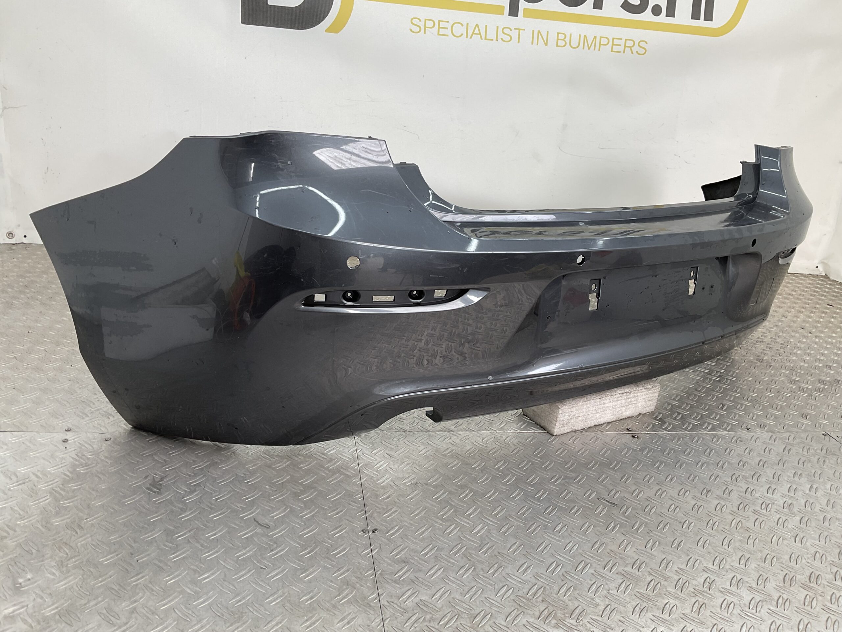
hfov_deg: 61.7
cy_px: 316
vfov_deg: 48.2
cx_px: 421
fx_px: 705
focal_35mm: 29
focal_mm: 3
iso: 16
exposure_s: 1/100
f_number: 1.8
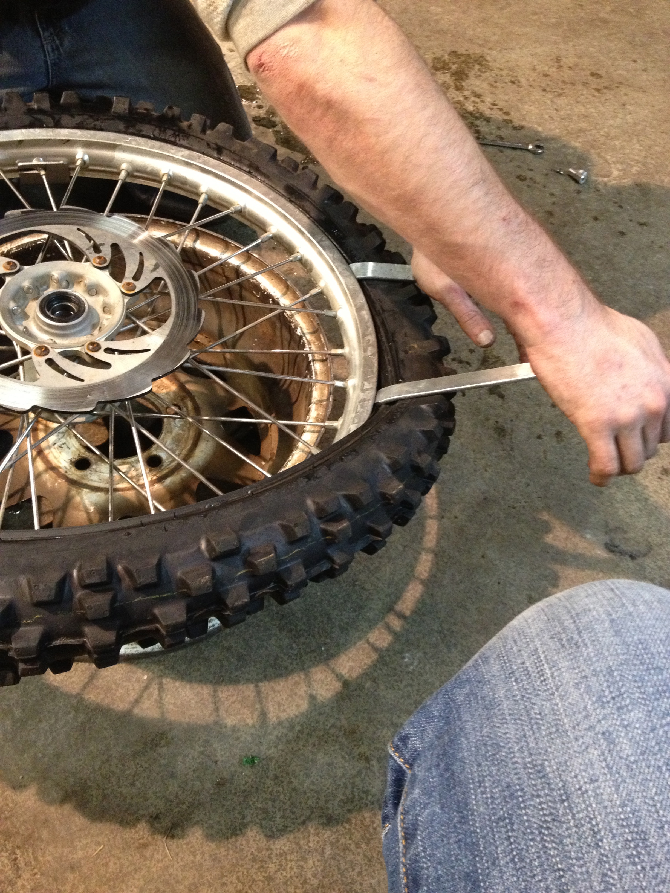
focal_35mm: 35
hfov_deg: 40.7
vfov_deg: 52.6
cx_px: 335
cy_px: 446
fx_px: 903
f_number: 2.4
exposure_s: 1/17
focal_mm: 4.28
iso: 400
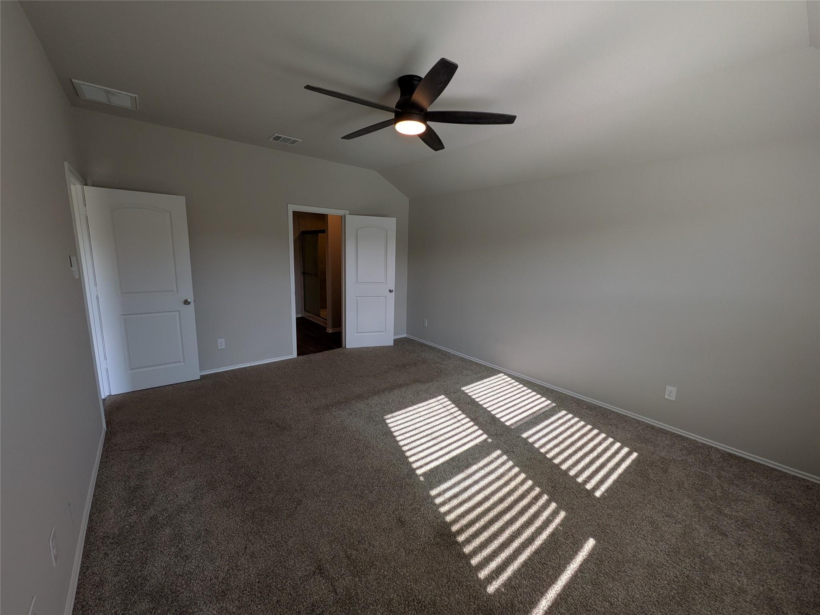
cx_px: 410
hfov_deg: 102.1
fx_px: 332
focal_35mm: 14
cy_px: 308
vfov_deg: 85.7
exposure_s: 1/170
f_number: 2.2
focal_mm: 1.85
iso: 52
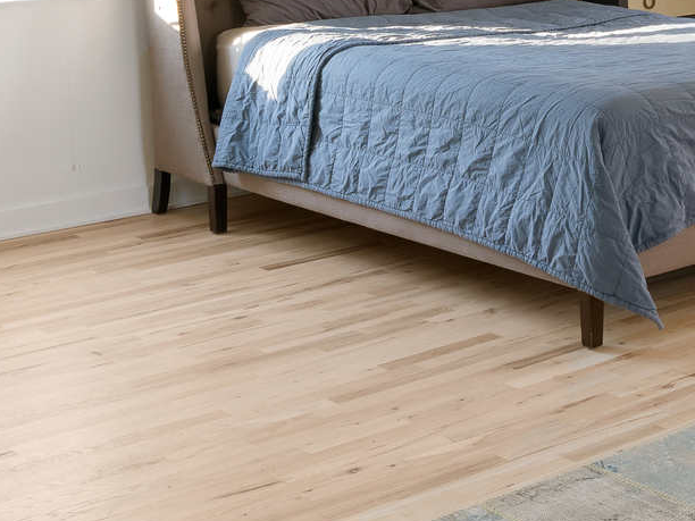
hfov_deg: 22.8
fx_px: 1646
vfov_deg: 17.6
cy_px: 2
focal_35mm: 82
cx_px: 704
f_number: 8
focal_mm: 17
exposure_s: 1/1.67
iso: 100
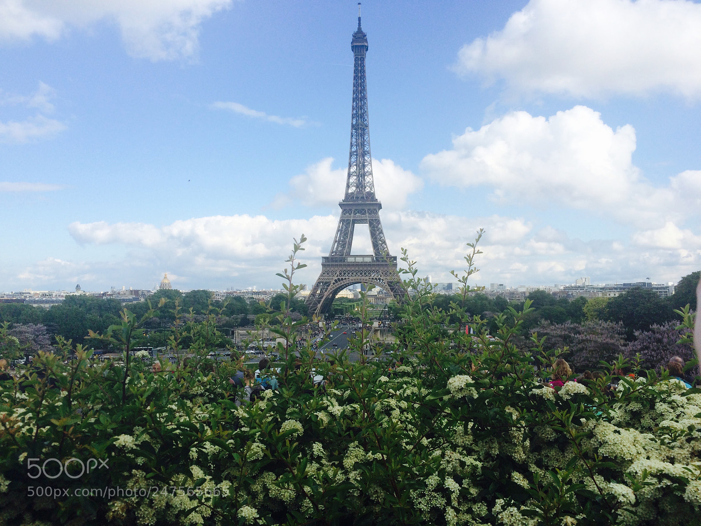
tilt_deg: +1.7
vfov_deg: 48.2
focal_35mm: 29
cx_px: 350
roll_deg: +2.1
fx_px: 587
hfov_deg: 61.7
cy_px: 263
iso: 32
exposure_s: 1/2415
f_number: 2.2
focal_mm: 4.15
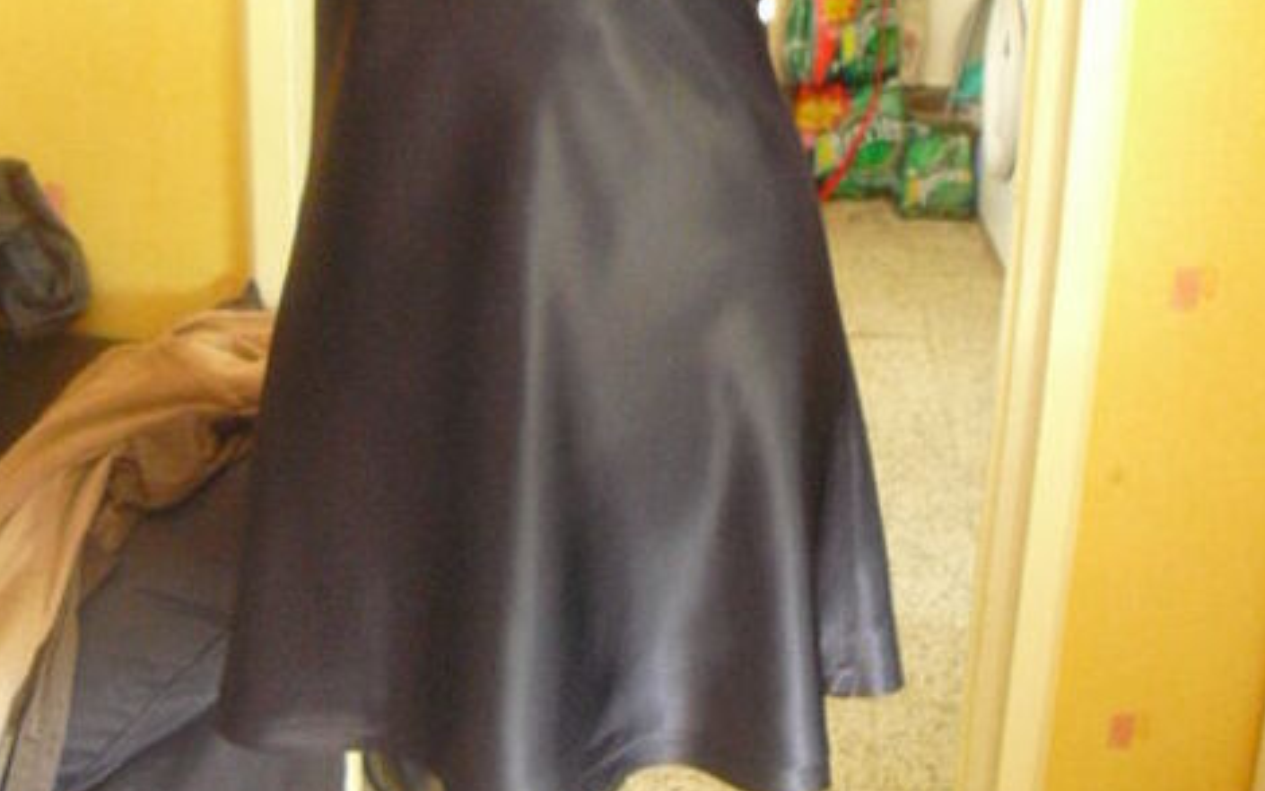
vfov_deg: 24.3
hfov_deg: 38.9
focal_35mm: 52
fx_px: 1793
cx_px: 624
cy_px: 94
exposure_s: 1/13
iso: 800
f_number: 3.1
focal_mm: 6.3
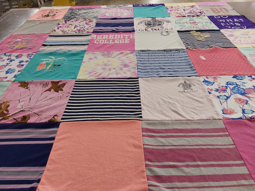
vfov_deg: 49.7
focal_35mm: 28
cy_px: 96
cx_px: 128
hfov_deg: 63.4
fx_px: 206
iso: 80
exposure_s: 1/60
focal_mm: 2.91
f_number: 1.9
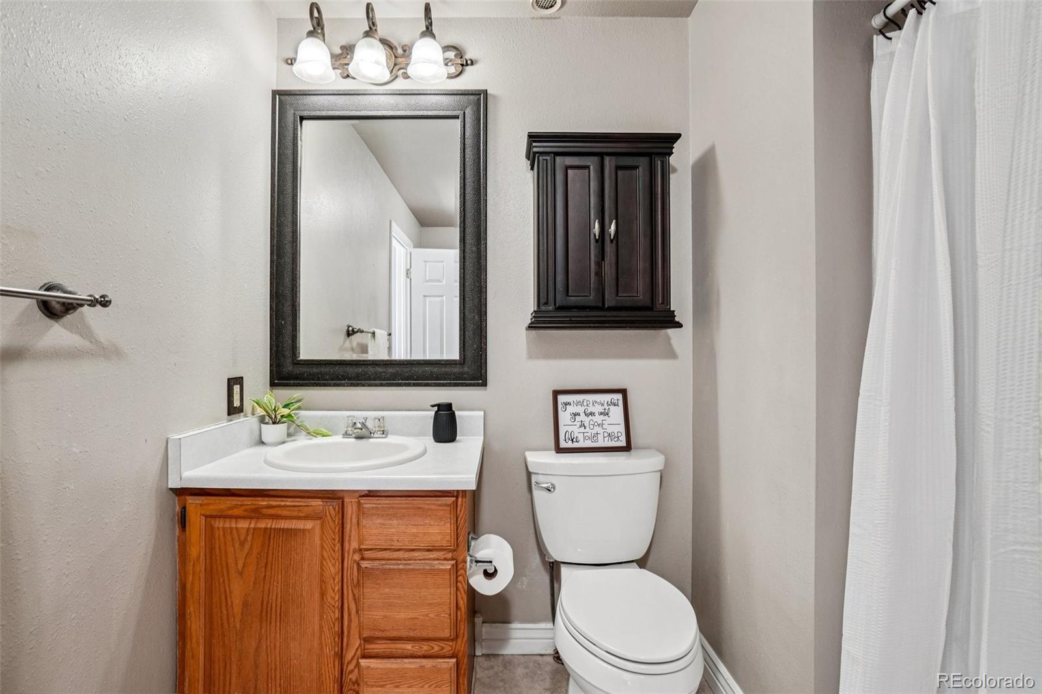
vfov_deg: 77.3
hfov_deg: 100.4
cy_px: 347
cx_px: 521
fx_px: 434
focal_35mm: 15
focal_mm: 10
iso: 400
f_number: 8
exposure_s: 1/10
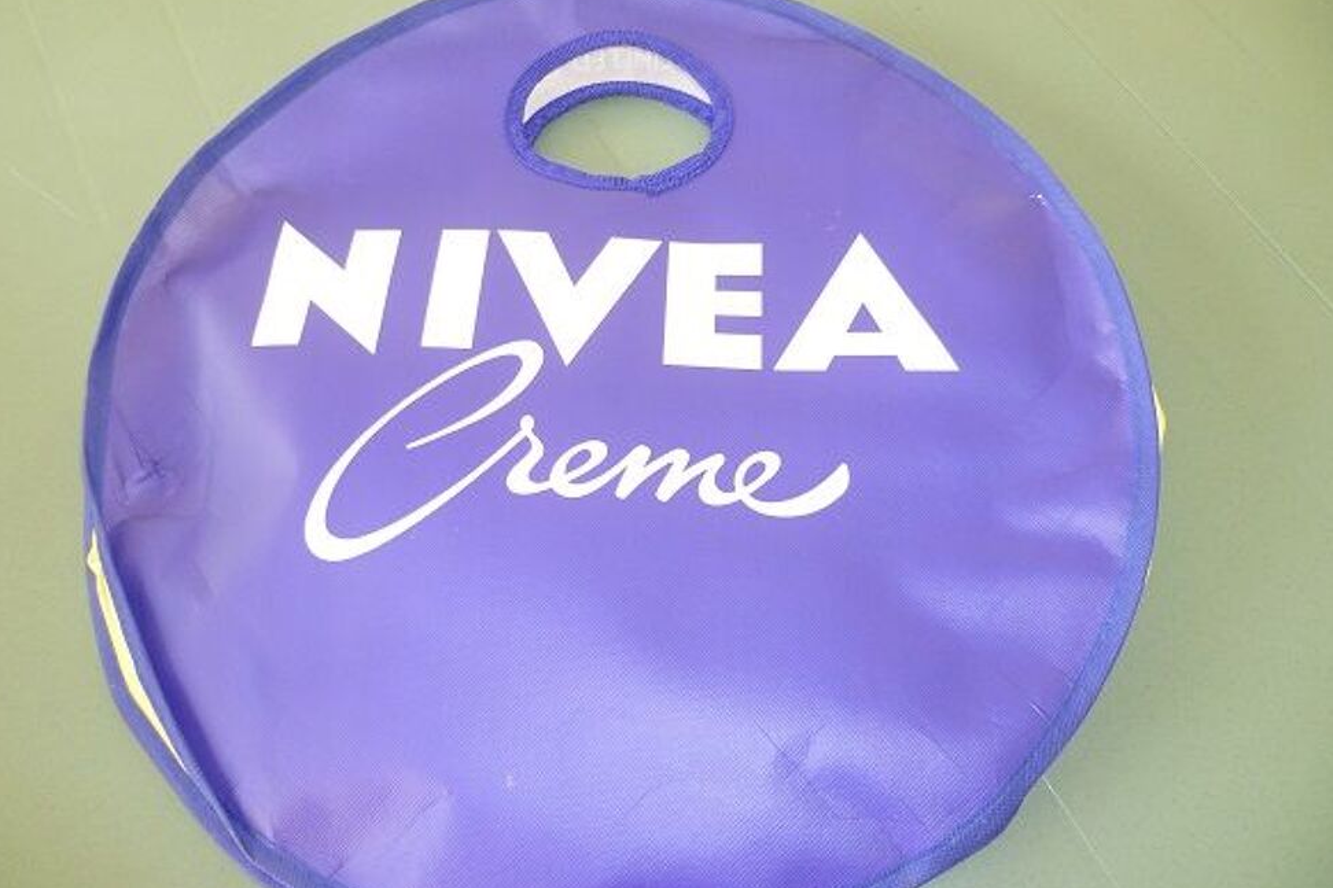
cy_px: 431
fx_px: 1111
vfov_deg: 43.6
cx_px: 651
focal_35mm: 30
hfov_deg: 61.9
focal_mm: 5
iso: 100
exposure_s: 1/30
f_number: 2.8
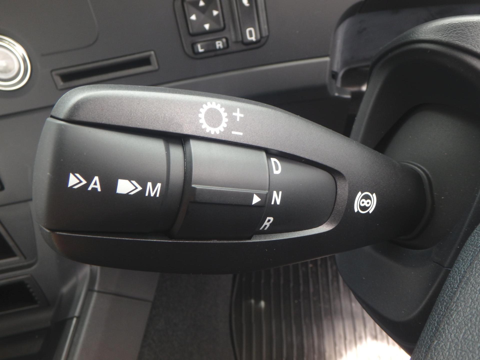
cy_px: 180
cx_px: 240
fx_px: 402
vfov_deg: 48.2
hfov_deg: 61.7
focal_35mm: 29
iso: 200
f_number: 4.6
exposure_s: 1/50
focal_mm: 5.2
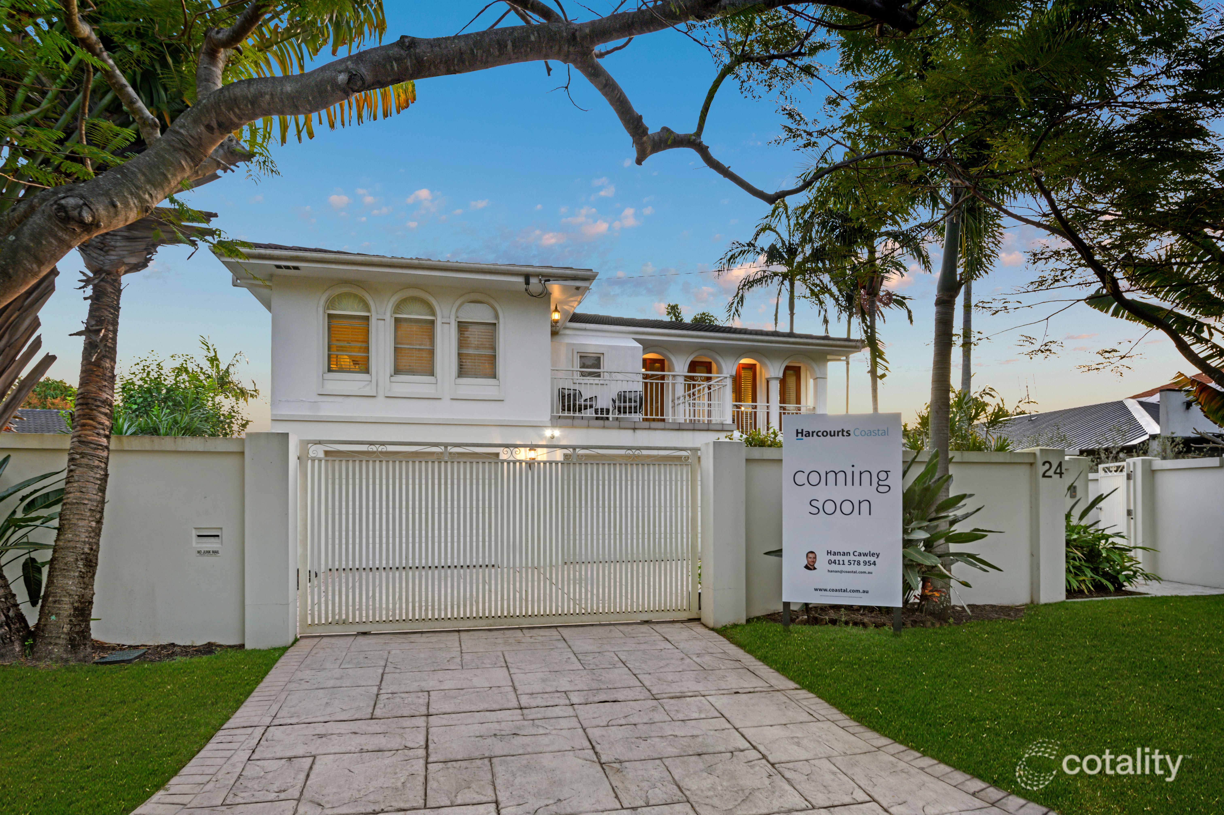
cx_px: 612
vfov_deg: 64.5
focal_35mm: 19
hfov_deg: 86.9
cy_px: 408
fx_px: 646
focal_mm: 19
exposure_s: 1/60
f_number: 7.1
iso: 400
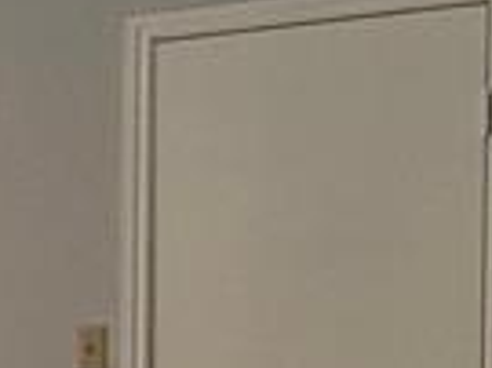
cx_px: -627
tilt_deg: -1.0
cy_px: 357
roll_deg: +0.7
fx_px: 1505
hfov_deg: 14.0
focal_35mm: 106
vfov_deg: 13.8
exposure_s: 1/120
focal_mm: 2.22
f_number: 2.2
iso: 125
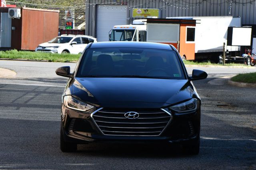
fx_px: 1116
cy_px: 85
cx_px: 128
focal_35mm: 157
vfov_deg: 8.7
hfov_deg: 13.1
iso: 160
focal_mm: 105
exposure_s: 1/250
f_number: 8
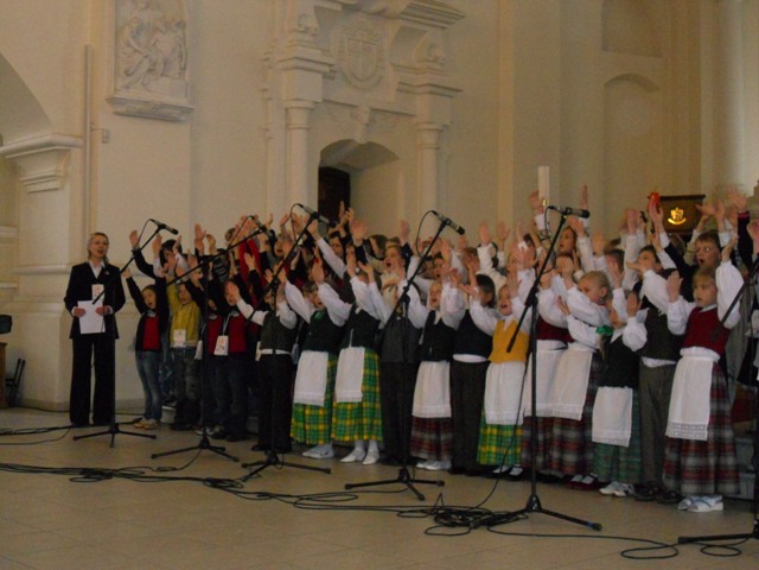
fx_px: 1184
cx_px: 380
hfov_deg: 35.5
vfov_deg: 27.0
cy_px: 285
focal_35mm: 54
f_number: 4.8
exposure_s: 1/30
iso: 800
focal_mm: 9.8
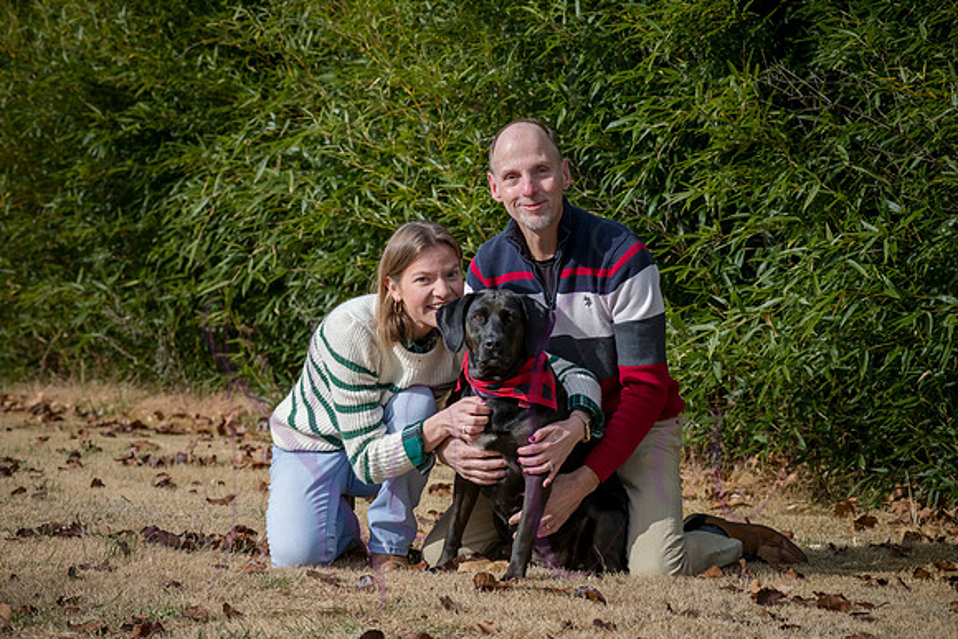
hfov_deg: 18.3
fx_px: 2981
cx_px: 479
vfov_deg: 12.2
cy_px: 320
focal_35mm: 112
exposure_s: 1/1000
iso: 400
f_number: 7.1
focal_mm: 112
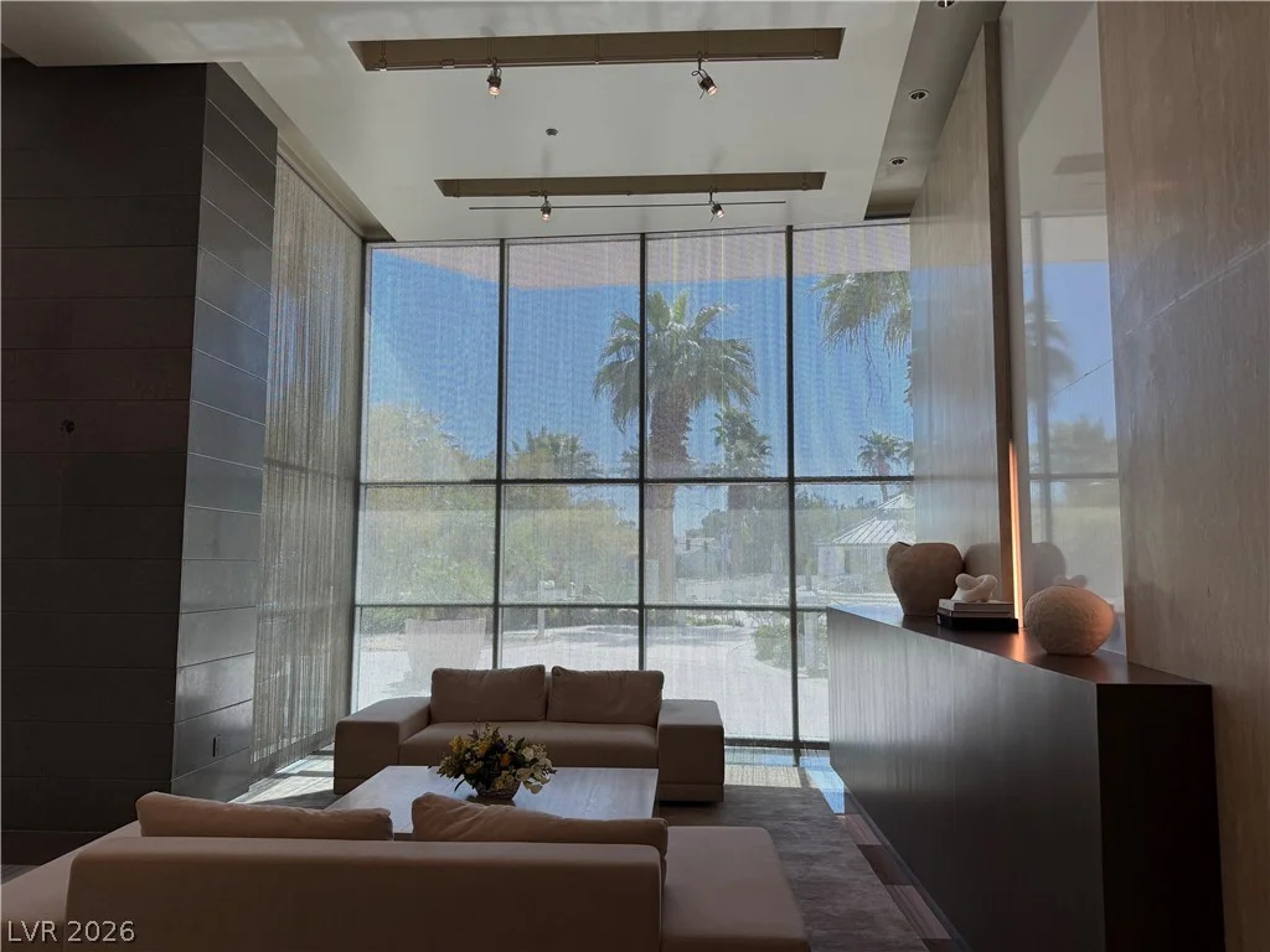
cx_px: 635
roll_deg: +0.0
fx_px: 881
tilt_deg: +5.9
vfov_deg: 56.8
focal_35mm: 24
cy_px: 476
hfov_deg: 71.6
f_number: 1.78
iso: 80
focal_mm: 6.76
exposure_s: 1/757
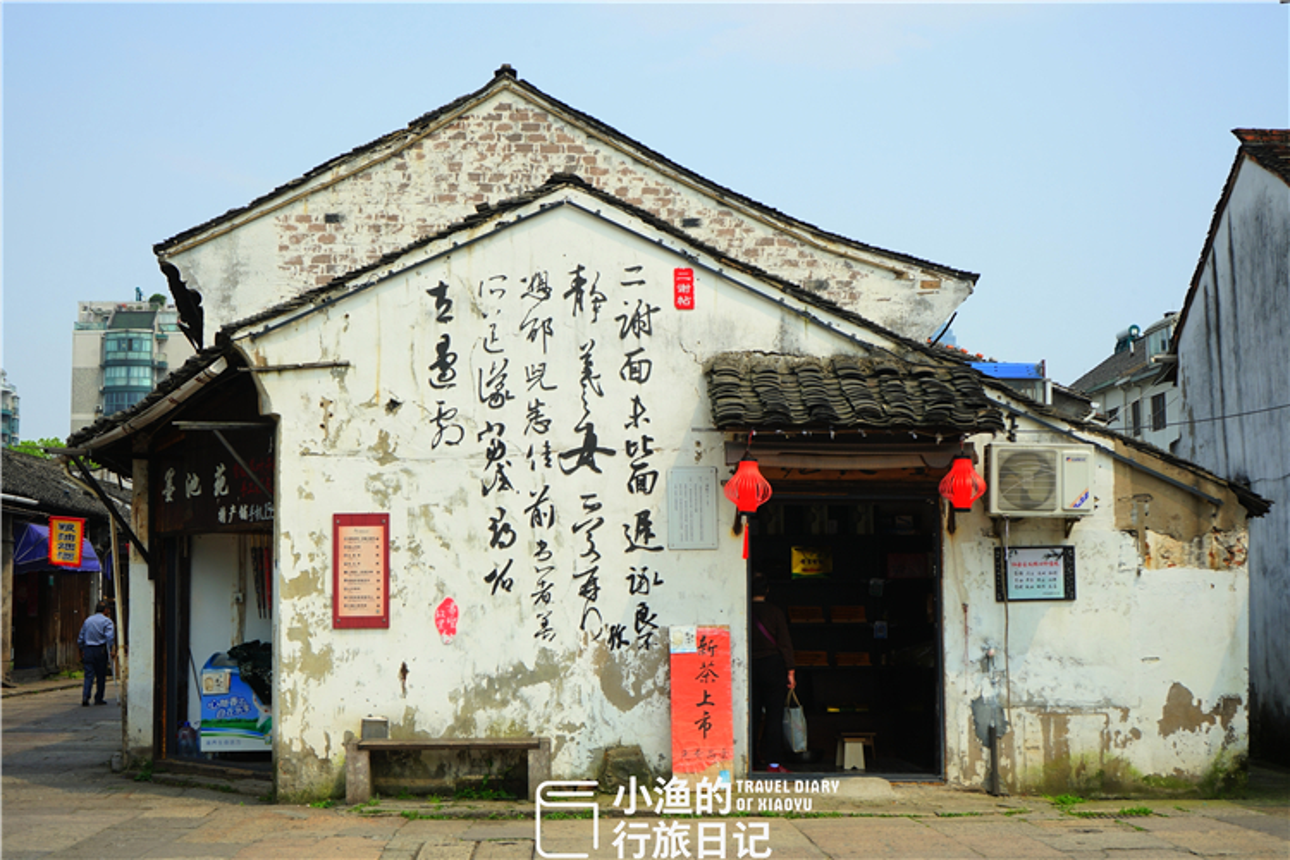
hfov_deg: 39.6
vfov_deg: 27.0
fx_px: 1792
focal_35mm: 50
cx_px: 645
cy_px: 430
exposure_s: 1/80
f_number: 14
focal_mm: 50
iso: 100
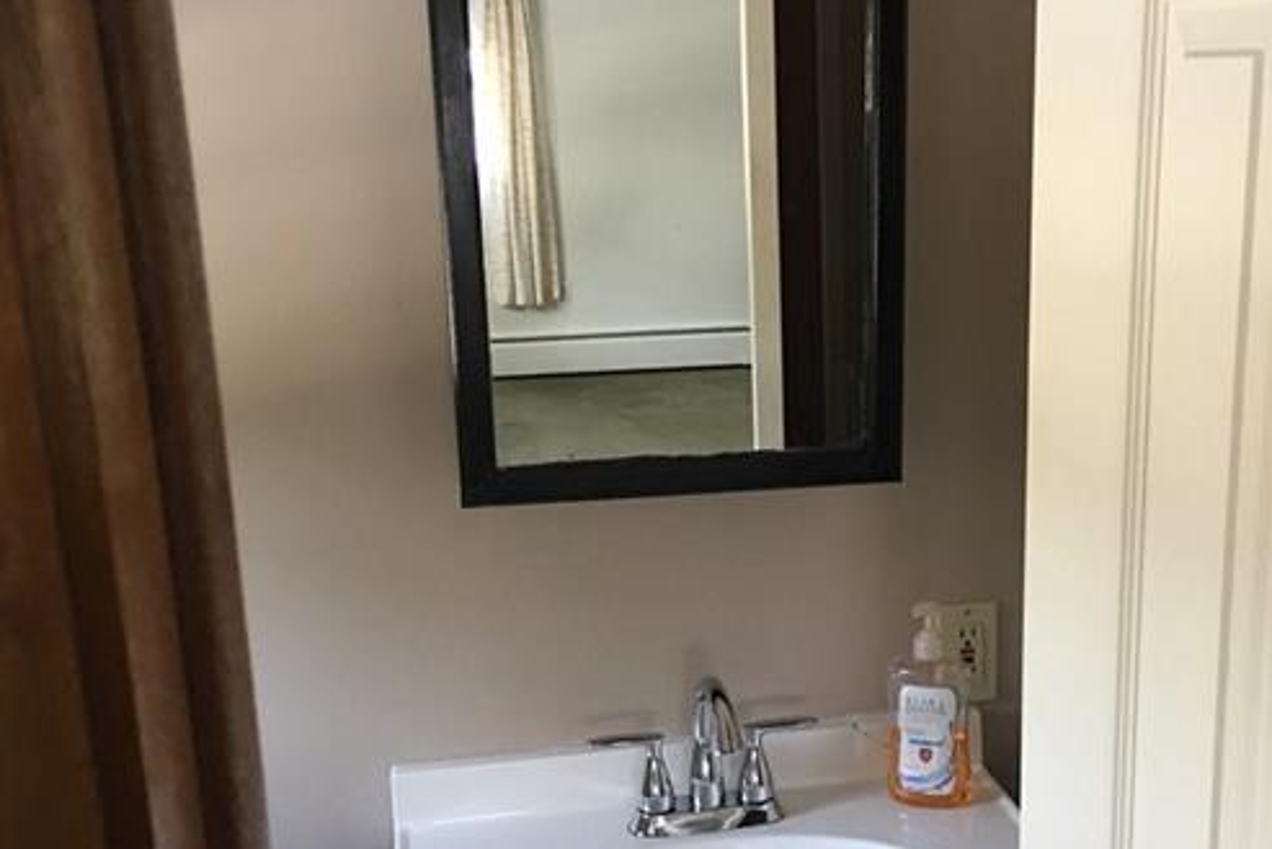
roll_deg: +1.5
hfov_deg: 41.8
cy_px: 550
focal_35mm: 47
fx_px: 1661
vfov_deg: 28.5
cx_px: 722
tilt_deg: -15.6
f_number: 2.2
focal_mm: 4.15
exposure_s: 1/15
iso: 80
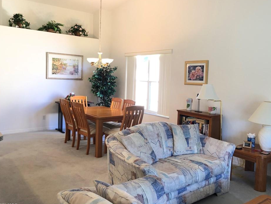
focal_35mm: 31
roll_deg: -2.7
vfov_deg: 45.4
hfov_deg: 58.3
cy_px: 95
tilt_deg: -4.4
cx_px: 146
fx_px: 243
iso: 40
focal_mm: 3.99
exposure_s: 1/20
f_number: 1.8
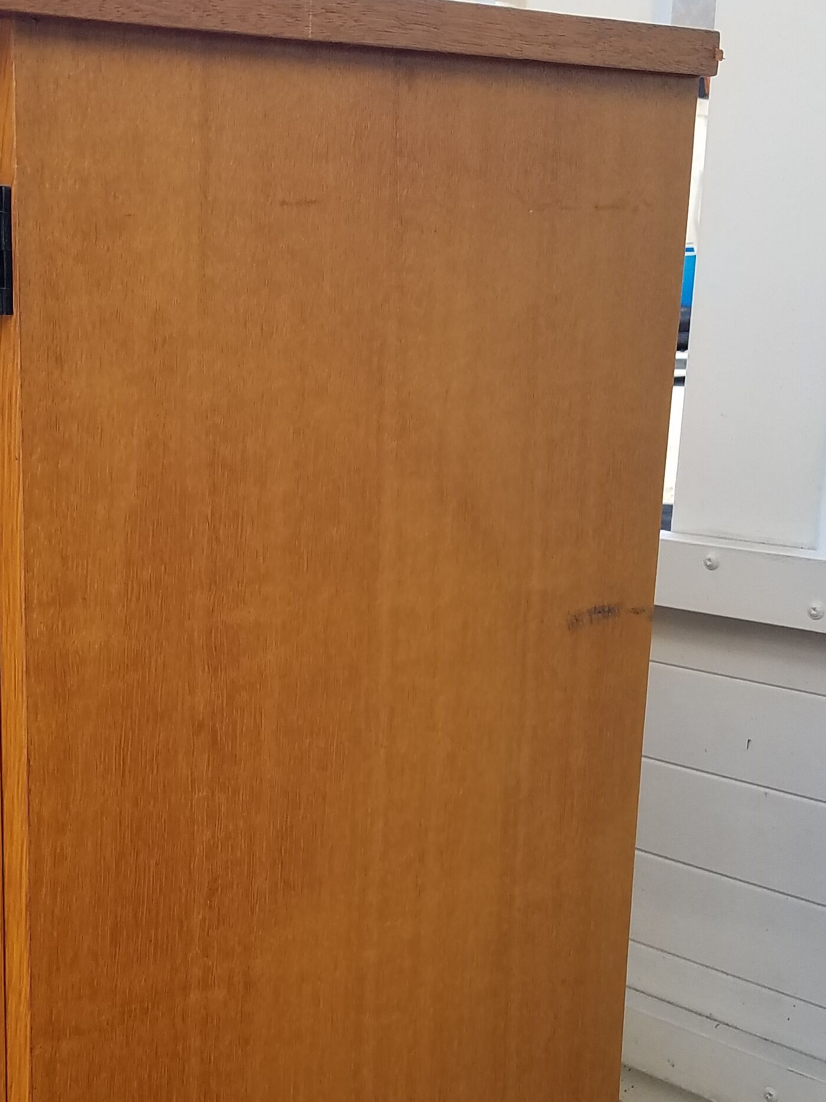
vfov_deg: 34.1
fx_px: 1782
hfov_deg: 25.6
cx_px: 142
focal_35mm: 56
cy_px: 722
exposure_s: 1/321
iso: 50
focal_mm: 4.2
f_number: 1.7
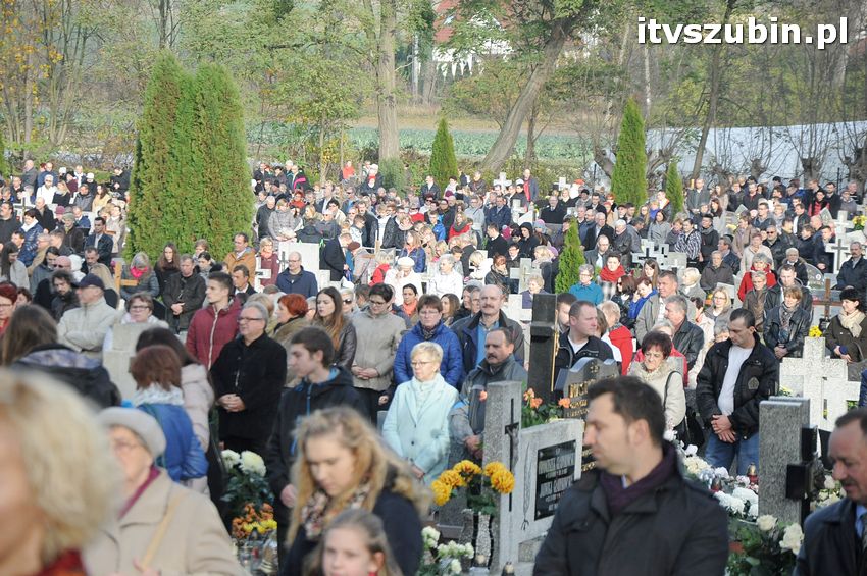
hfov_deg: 13.1
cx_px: 434
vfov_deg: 8.7
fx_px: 3789
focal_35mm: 158
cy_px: 288
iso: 800
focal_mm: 105
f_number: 6.3
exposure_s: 1/640
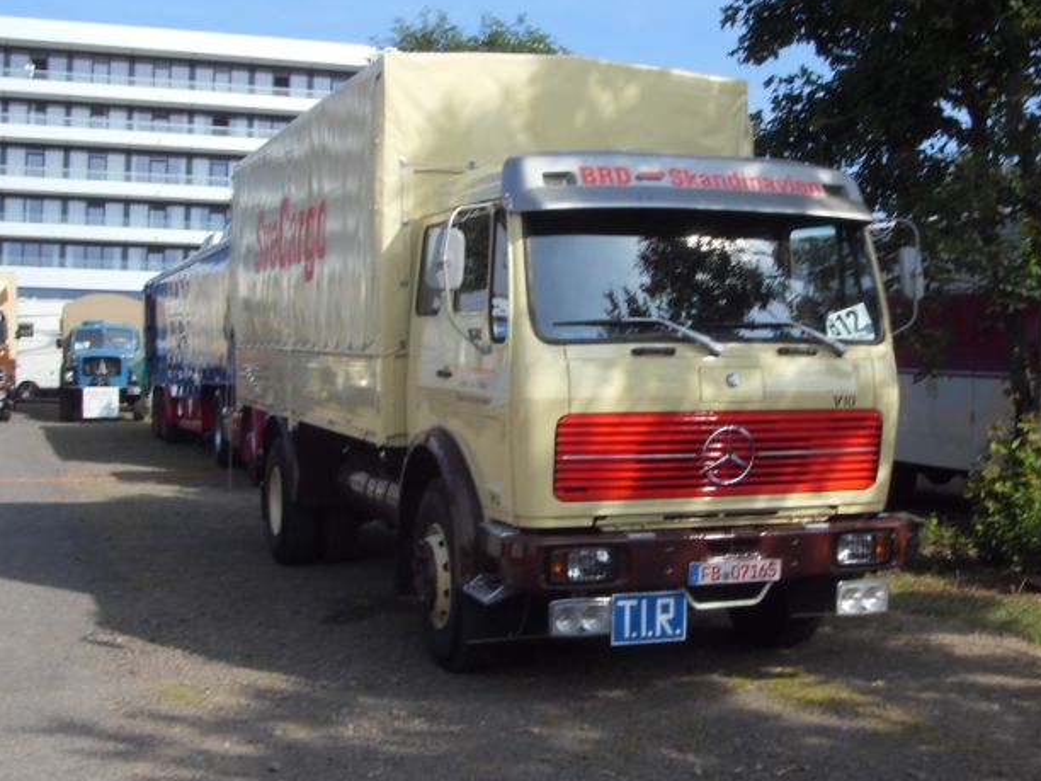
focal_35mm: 51
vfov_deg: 28.6
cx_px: 531
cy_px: 393
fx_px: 1534
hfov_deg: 37.5
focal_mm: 6.6
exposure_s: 1/250
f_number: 6.2
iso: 80
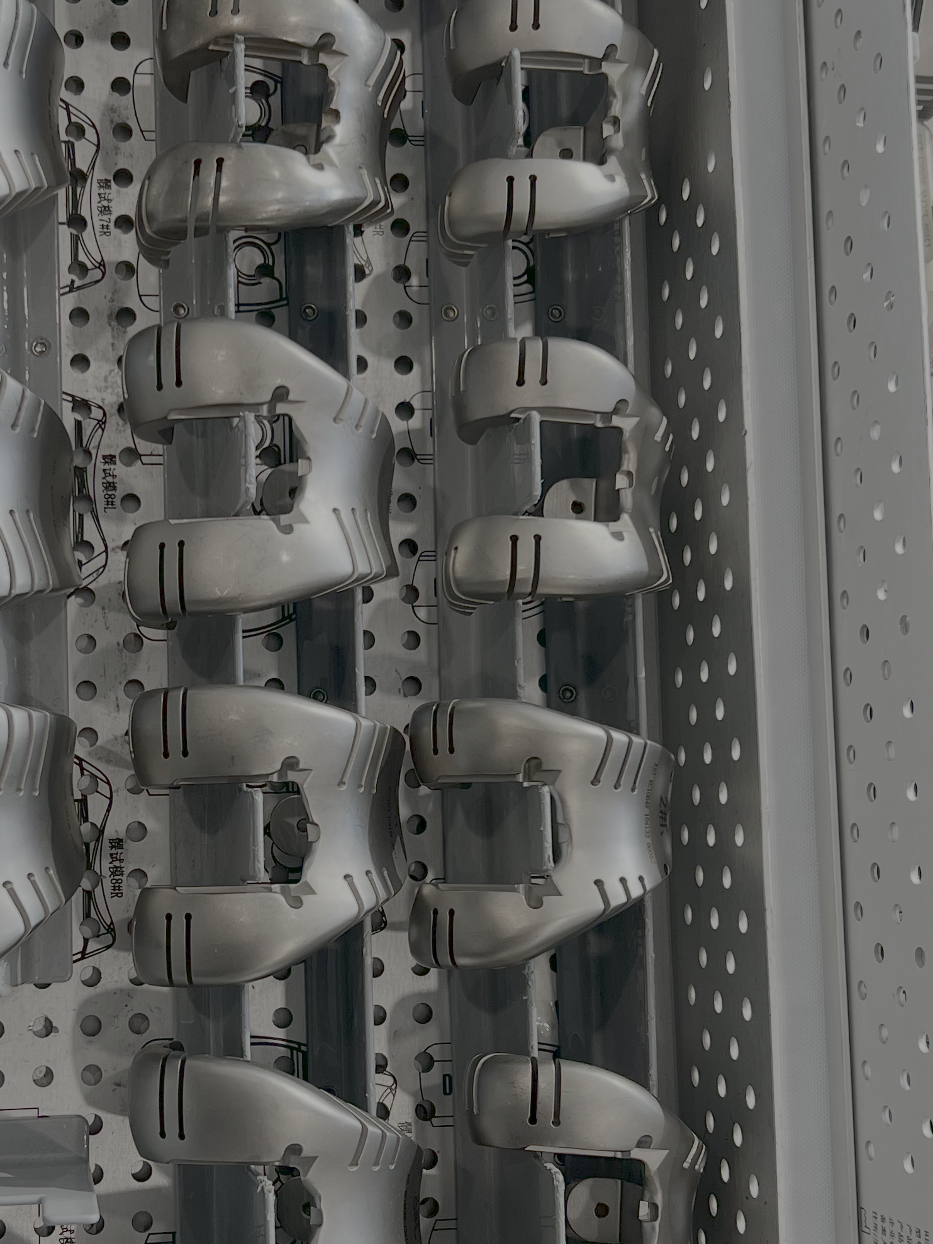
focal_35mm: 53
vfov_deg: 36.1
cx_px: 284
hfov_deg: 27.3
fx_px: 1905
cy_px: 707
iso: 100
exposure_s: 1/100
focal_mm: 5.7
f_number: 1.5
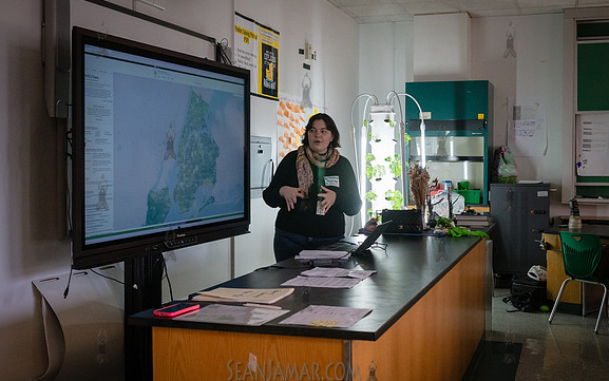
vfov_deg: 29.9
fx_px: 714
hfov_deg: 46.1
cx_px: 341
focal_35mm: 43
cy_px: 179
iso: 6400
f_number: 5
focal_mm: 37
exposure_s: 1/1250
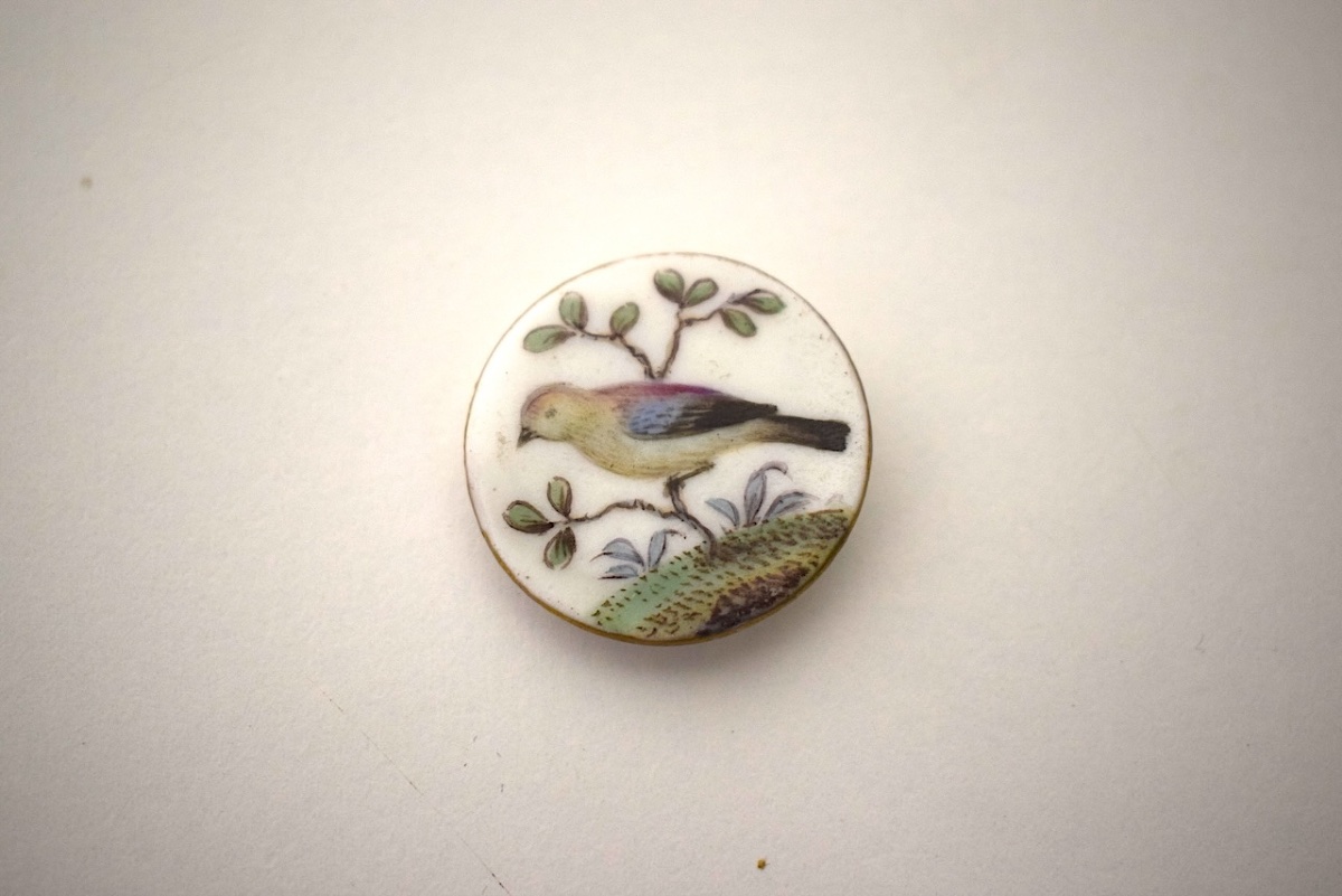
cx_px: 671
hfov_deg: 38.9
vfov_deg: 26.5
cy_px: 448
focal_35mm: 51
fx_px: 1902
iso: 500
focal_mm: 34
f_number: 4.5
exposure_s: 1/60
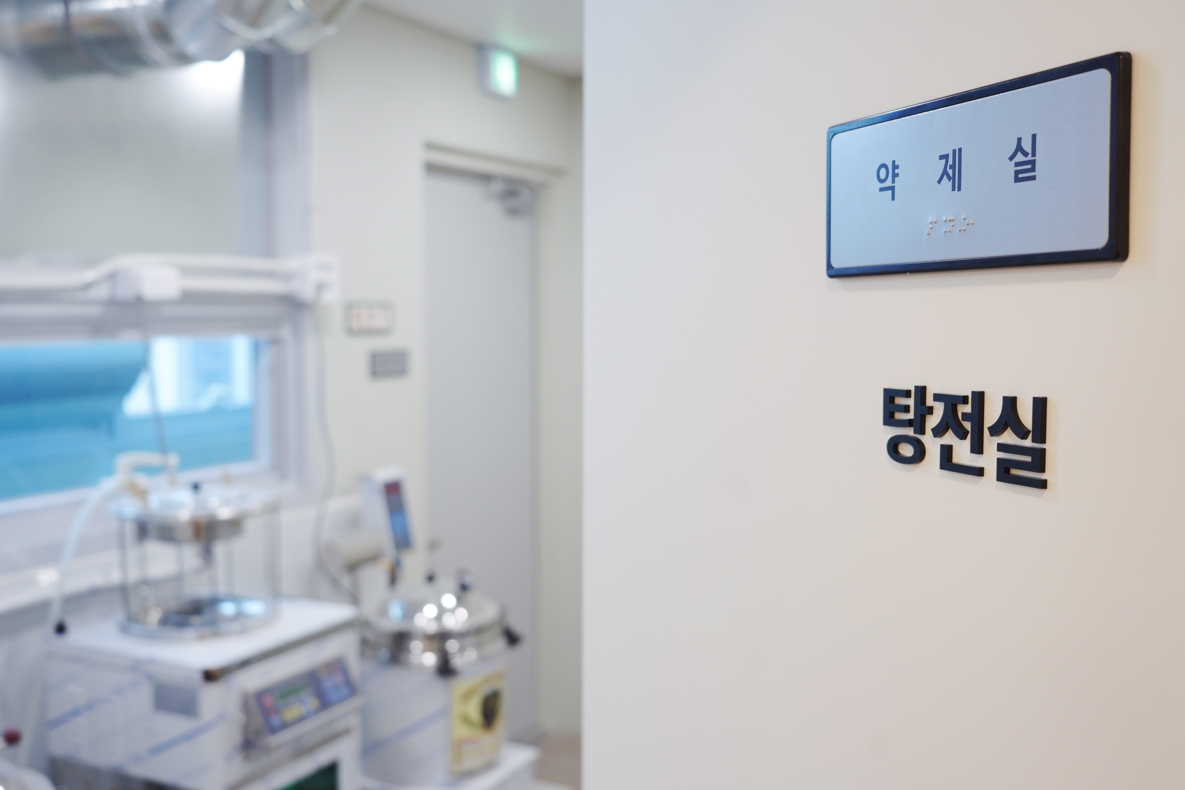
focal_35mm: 28
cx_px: 592
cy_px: 395
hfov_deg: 65.5
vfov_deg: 46.4
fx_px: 922
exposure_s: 1/20
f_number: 8
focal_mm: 28
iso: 200
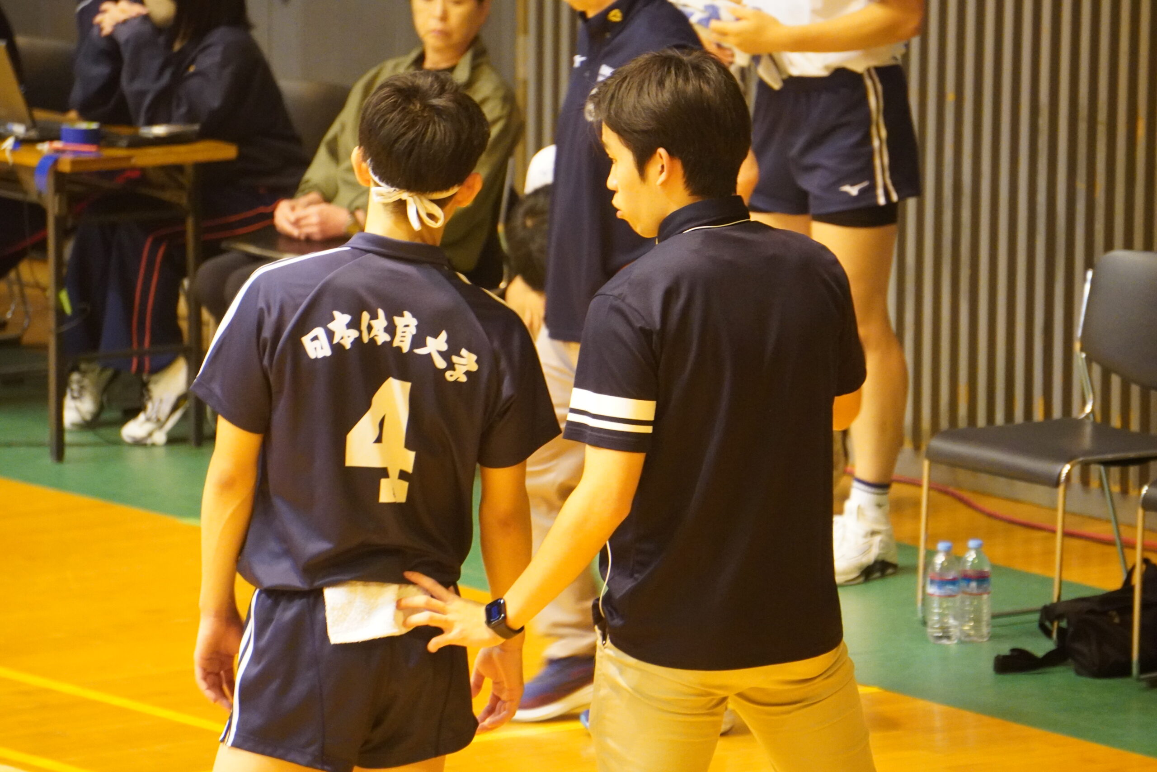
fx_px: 10124
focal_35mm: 315
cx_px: 578
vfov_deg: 4.4
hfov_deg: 6.5
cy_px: 386
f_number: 7.1
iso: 6400
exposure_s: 1/50
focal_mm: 210
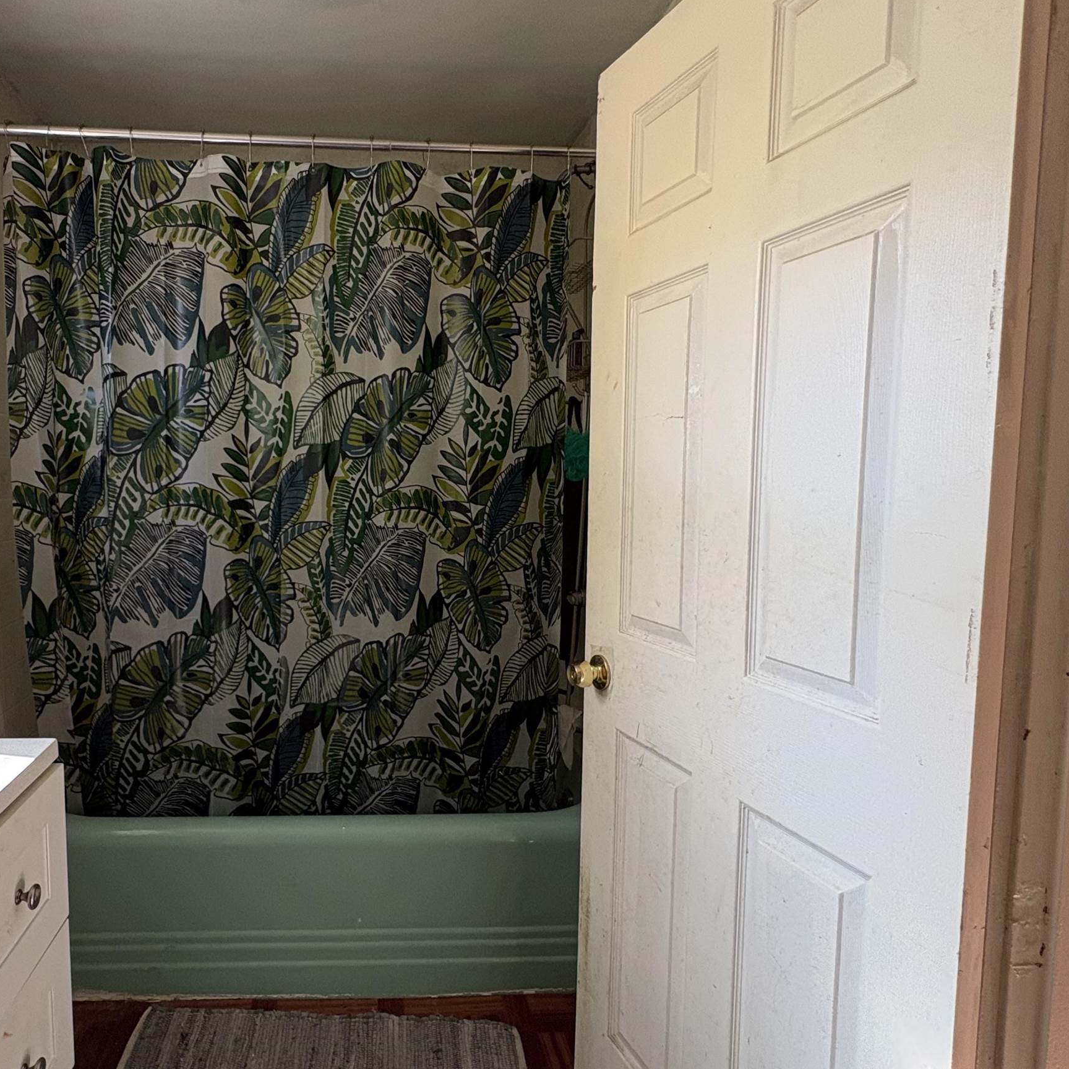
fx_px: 769
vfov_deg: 69.6
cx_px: 388
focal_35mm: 22
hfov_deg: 68.3
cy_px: 538
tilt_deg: -3.5
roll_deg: -0.2
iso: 250
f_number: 2.2
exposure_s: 1/60
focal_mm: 2.22
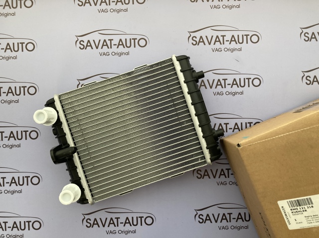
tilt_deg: -89.9
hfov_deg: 63.5
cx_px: 160
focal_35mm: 28
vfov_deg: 49.7
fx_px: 258
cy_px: 119
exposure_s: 1/93
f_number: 1.8
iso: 80
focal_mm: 3.99
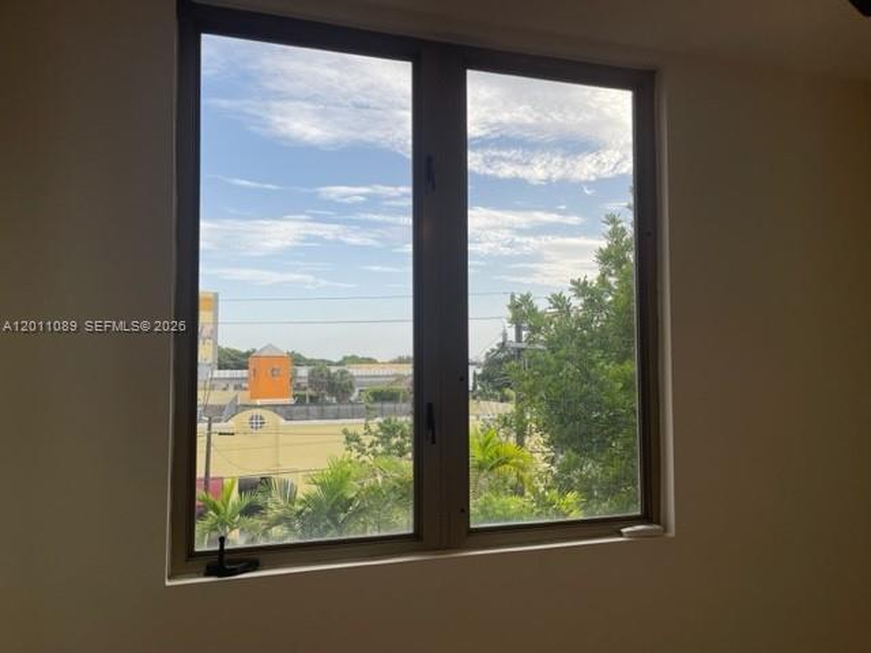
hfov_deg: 67.3
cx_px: 436
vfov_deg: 53.1
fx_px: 654
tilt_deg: +1.0
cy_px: 326
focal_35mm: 26
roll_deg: +0.6
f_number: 1.6
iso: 32
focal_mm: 5.1
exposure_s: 1/962
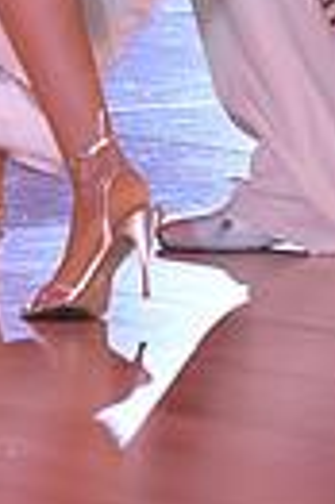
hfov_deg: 1.8
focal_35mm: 777
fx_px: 10874
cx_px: 29
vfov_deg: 2.6
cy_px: -450
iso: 2000
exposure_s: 1/250
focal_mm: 175
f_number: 5.6
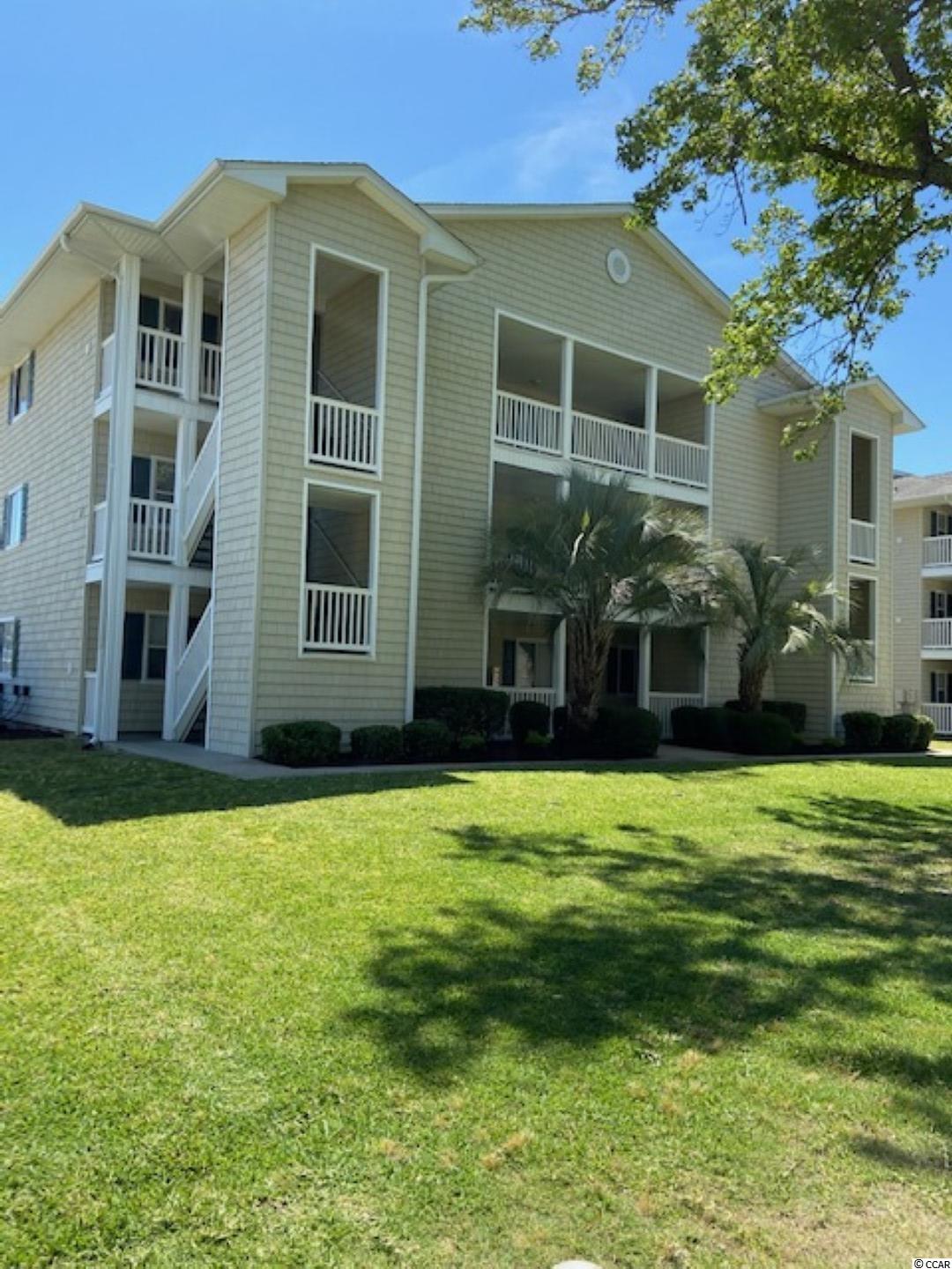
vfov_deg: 67.3
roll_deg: -3.1
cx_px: 476
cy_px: 634
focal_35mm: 26
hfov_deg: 53.1
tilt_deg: +4.5
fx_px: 953
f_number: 1.8
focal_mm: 4.25
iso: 32
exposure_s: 1/1429
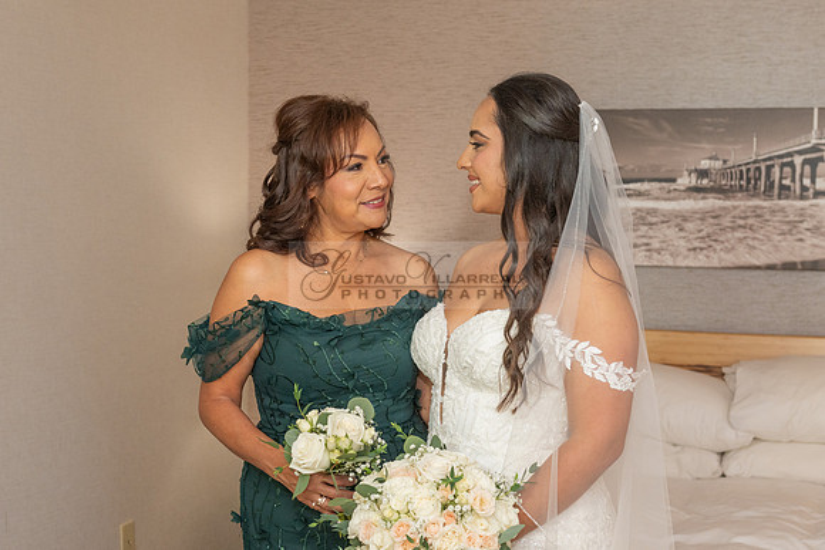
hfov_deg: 32.9
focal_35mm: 61
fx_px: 1397
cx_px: 354
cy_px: 346
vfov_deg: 22.2
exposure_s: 1/160
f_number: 4.5
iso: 800
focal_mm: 45
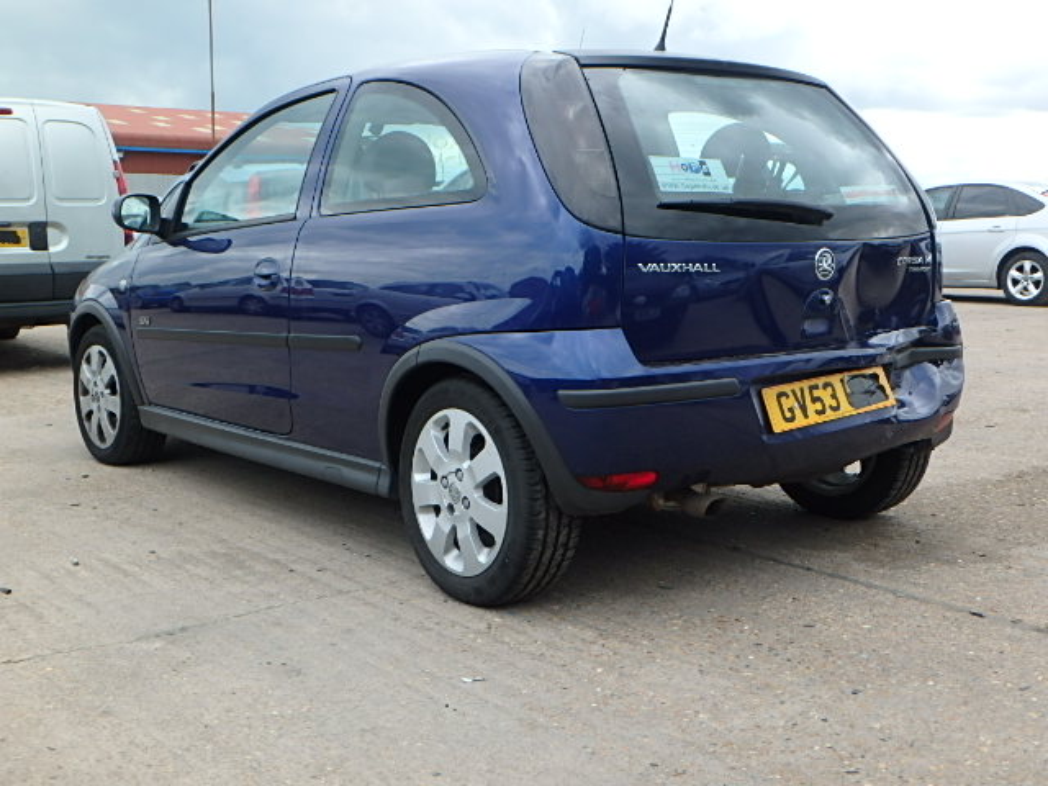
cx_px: 524
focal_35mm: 39
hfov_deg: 47.9
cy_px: 393
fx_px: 1181
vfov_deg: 36.8
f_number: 5.1
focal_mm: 6.9
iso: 125
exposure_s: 1/200
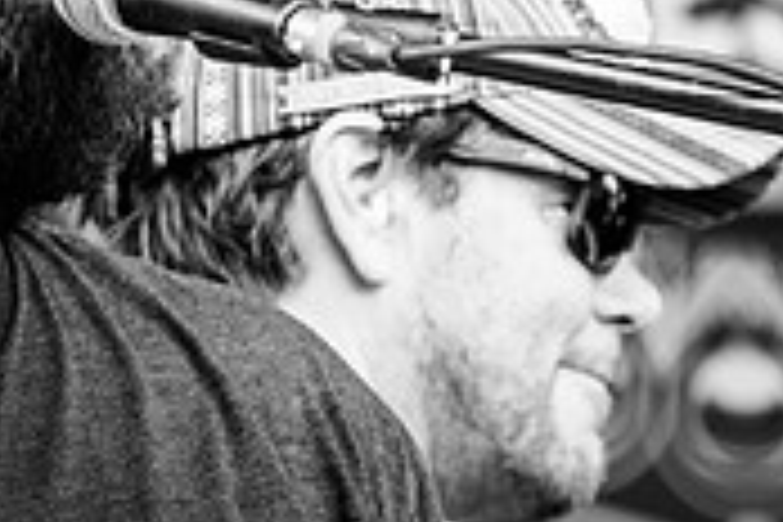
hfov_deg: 4.6
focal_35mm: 449
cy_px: -236
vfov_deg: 3.1
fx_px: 9765
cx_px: 742
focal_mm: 135
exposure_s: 1/250
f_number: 5
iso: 800
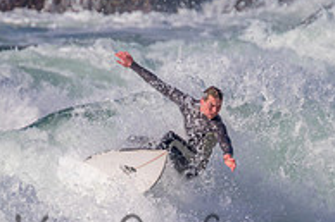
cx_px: 193
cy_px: 226
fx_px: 22249
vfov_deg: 0.6
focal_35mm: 2393
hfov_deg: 0.9
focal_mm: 800
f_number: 11
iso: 560
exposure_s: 1/2000
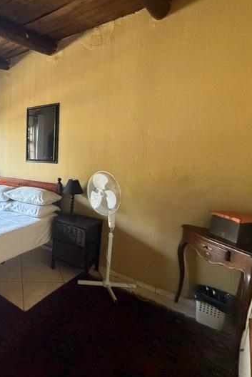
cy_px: 184
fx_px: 231
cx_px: 18
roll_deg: +0.8
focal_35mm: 22
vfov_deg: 78.6
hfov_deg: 49.8
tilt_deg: -8.2
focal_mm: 2.22
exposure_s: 1/60
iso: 1000
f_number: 2.2
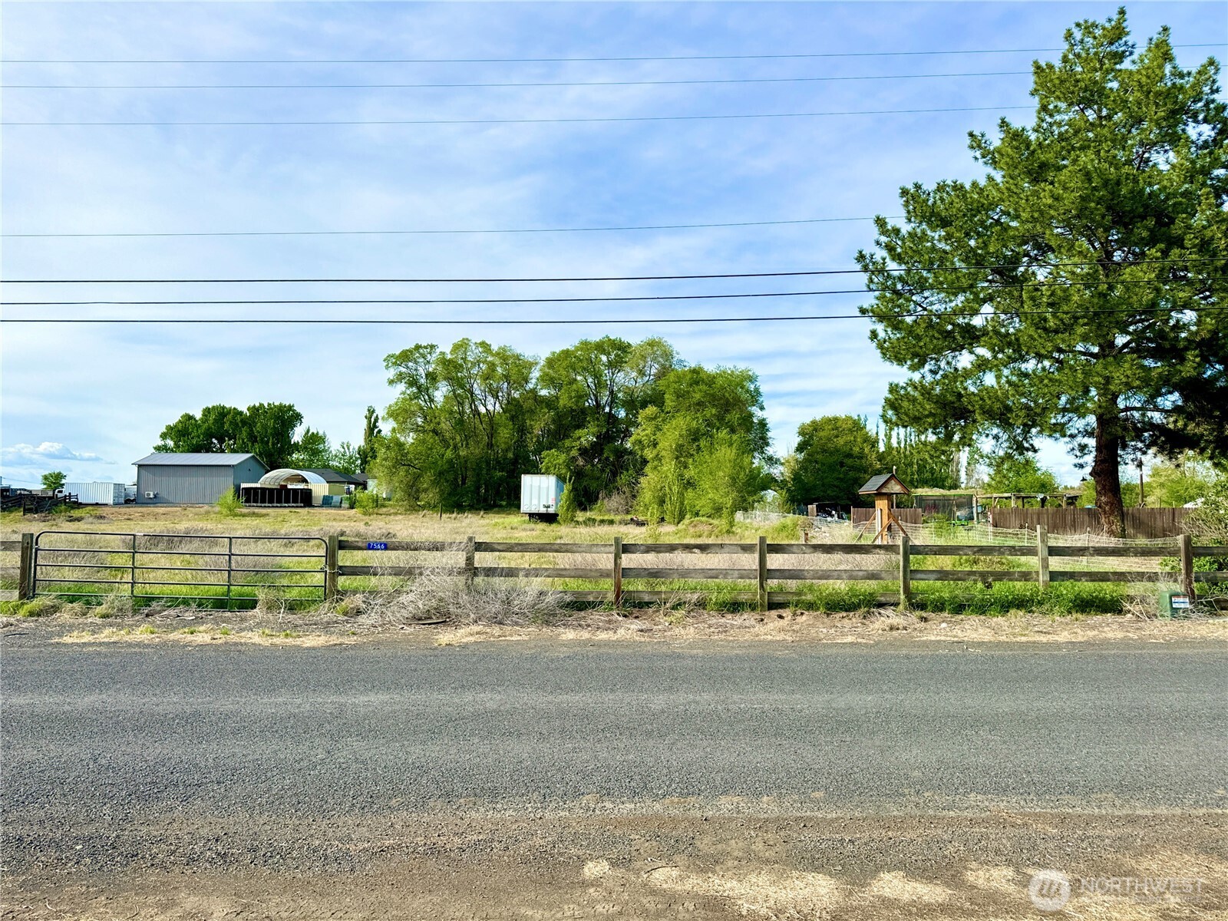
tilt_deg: +3.0
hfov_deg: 71.6
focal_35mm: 24
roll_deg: -0.5
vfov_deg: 56.8
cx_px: 614
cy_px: 460
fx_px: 851
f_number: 1.78
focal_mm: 6.86
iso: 80
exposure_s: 1/4608
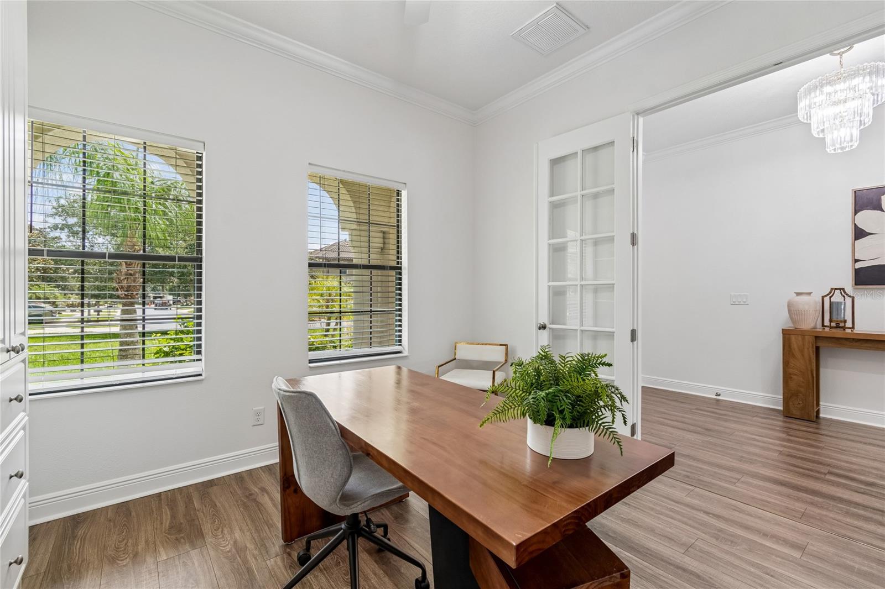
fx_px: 369
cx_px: 442
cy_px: 294
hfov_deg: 100.4
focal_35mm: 15
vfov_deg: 77.3
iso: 100
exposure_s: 1/5
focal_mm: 10
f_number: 7.1
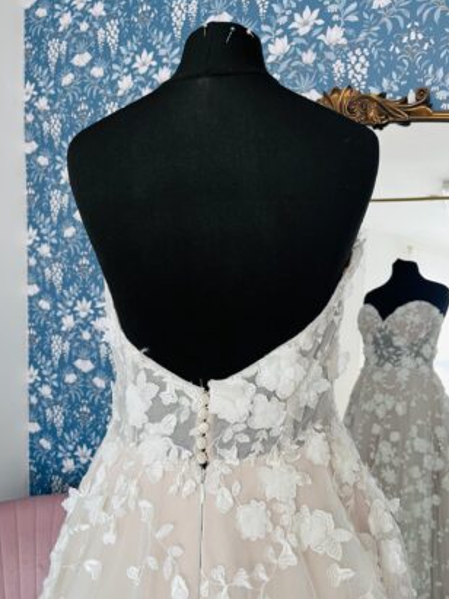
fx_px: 467
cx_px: 220
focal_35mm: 27
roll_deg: -0.4
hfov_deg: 51.3
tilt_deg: -3.5
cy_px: 305
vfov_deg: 65.3
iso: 125
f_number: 1.6
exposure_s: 1/62
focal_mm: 5.1
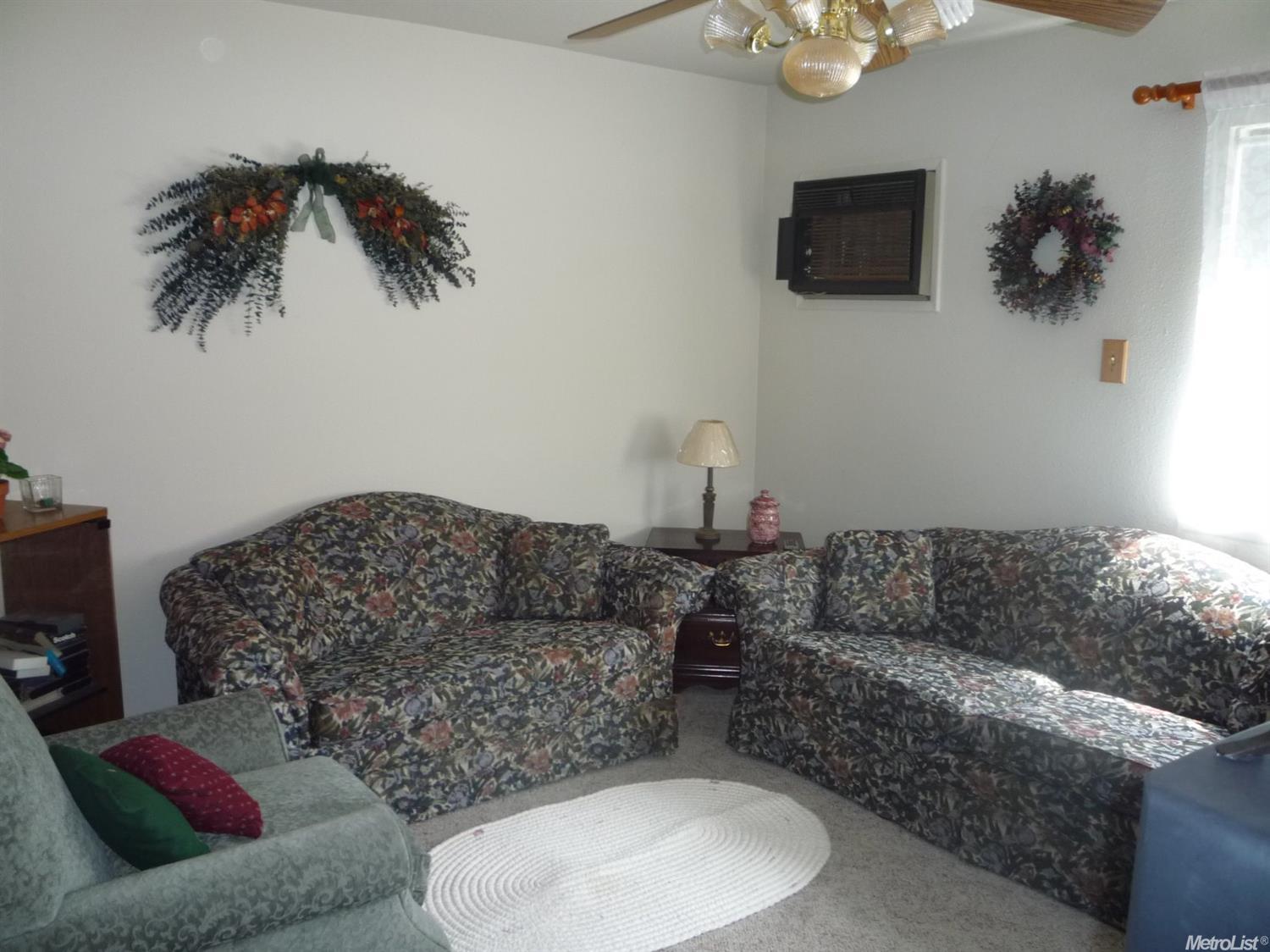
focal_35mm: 30
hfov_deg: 60.0
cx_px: 635
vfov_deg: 46.8
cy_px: 476
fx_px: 1100
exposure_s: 1/30
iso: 160
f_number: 3.3
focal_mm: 5.2
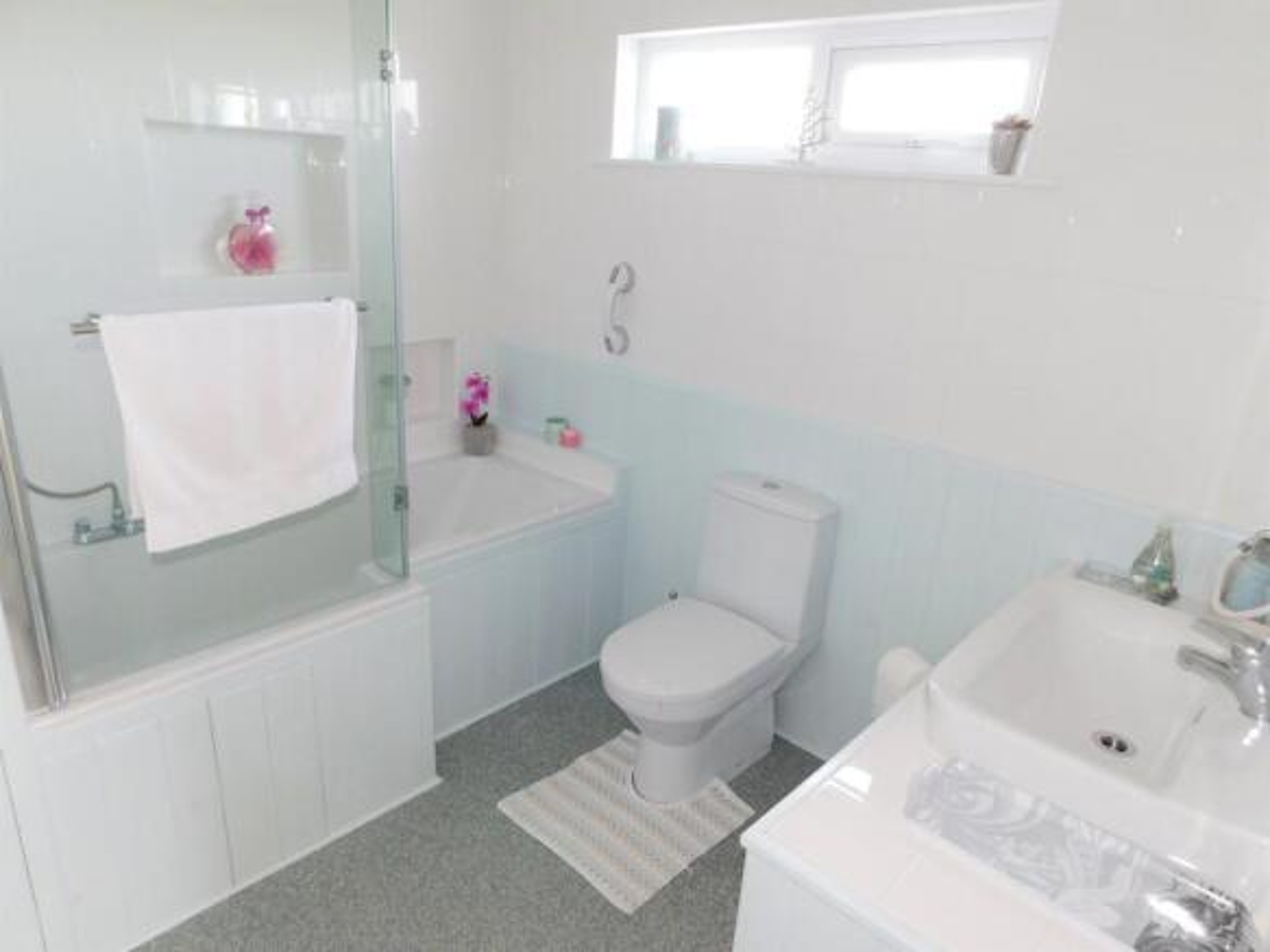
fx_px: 844
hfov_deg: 73.9
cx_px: 635
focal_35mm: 23
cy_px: 476
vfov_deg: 58.9
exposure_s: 1/30
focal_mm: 4
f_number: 3
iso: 200
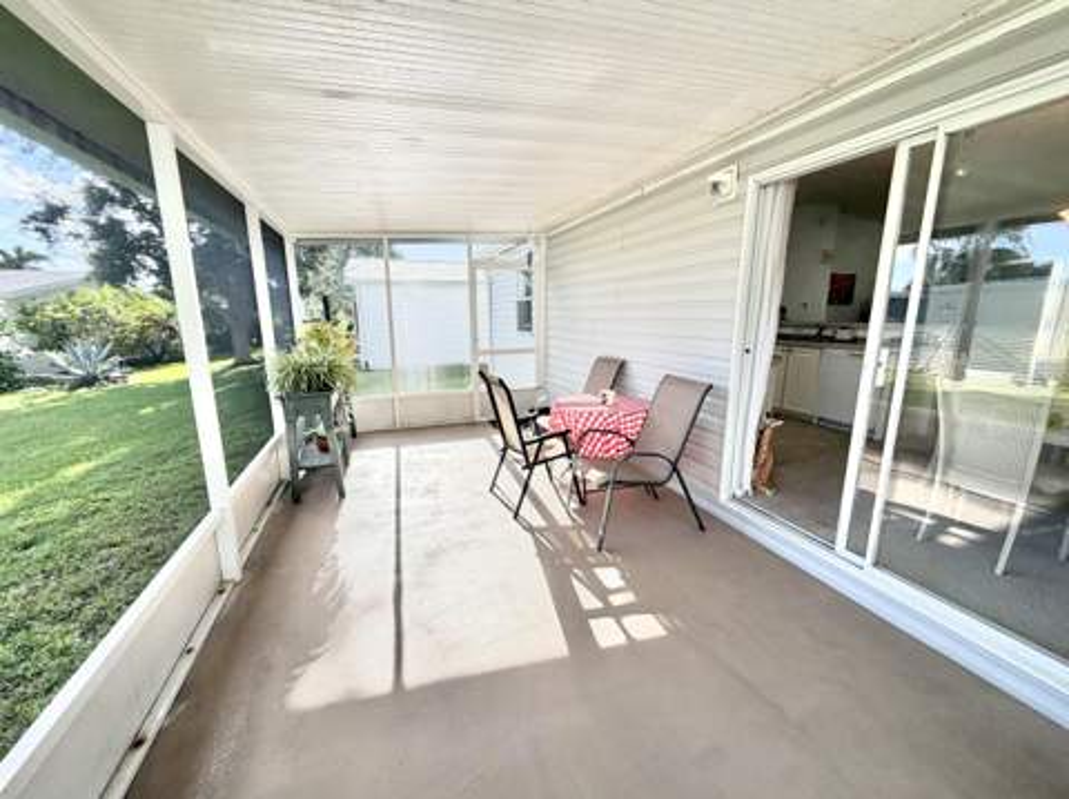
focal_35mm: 14
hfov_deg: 102.1
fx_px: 432
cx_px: 534
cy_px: 400
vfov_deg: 85.6
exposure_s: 1/502
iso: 50
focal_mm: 2.22
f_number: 2.2
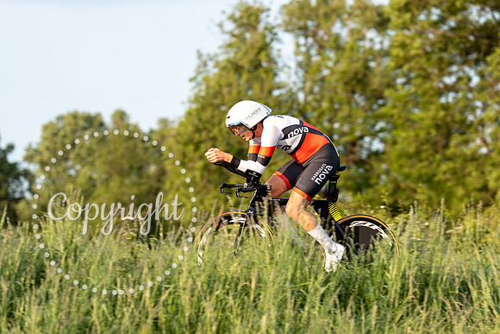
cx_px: 250
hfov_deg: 12.5
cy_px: 167
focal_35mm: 164
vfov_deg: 8.4
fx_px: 2278
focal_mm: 164
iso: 160
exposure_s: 1/640
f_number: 4
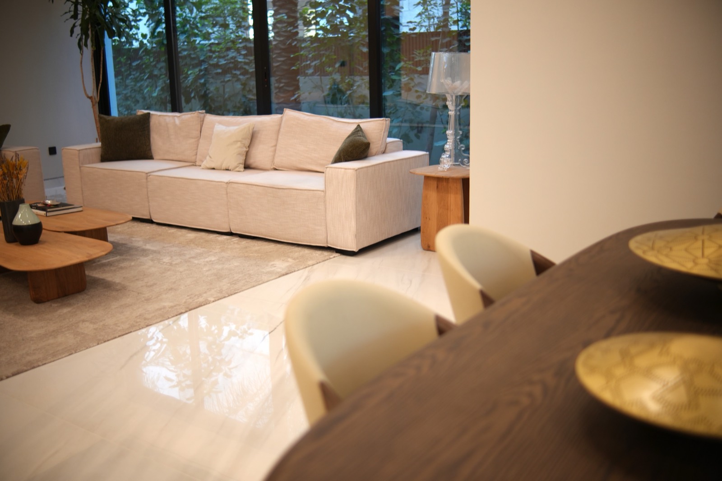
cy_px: 240
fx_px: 692
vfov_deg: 38.3
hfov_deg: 55.1
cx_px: 361
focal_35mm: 34
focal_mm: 23
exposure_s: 1/60
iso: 200
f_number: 1.4
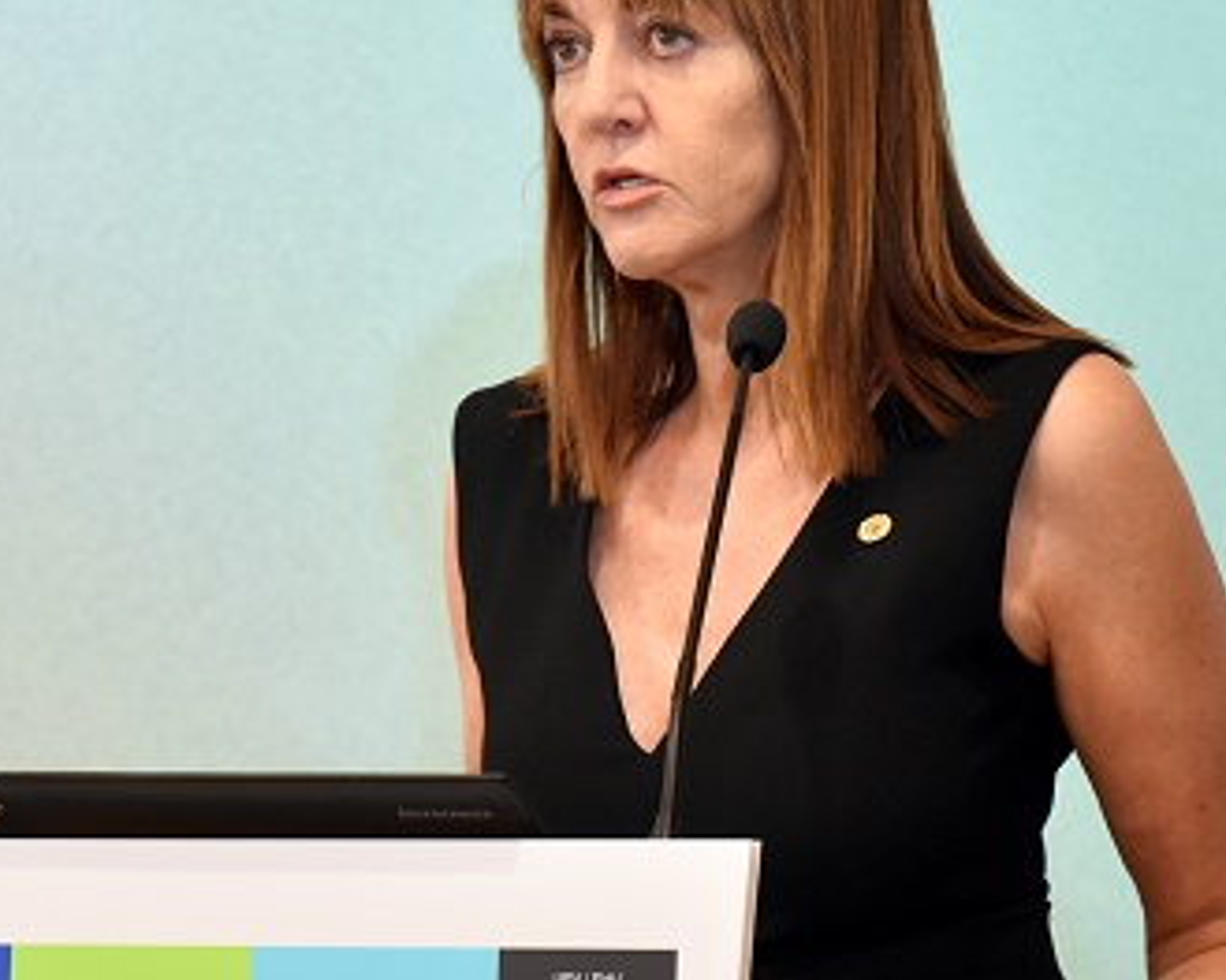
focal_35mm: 240
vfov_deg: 6.4
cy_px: 572
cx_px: 566
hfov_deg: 8.1
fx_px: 8706
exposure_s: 1/200
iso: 800
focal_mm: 80
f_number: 4
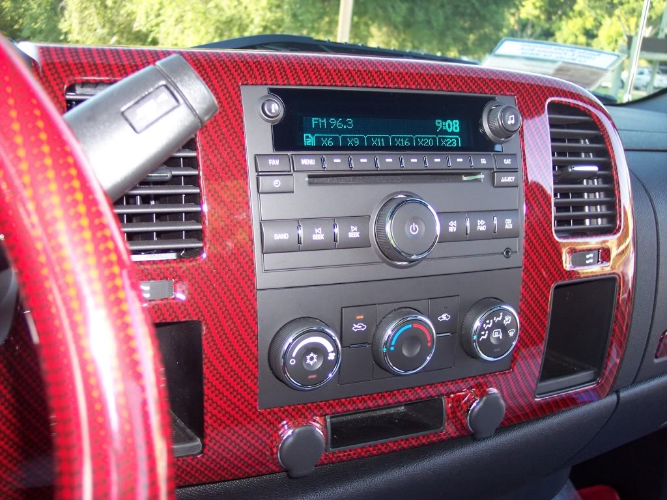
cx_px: 334
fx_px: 751
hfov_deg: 47.9
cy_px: 250
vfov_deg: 36.8
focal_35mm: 39
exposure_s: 1/60
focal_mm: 8
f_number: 2.8
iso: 140
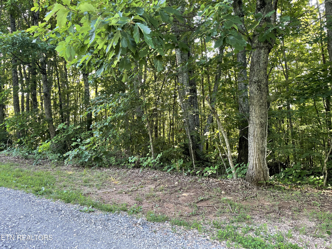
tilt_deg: +2.3
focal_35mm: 26
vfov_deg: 53.1
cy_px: 124
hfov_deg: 67.3
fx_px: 249
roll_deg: +4.1
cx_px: 166
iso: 125
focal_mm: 4.2
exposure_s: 1/111
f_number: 1.6
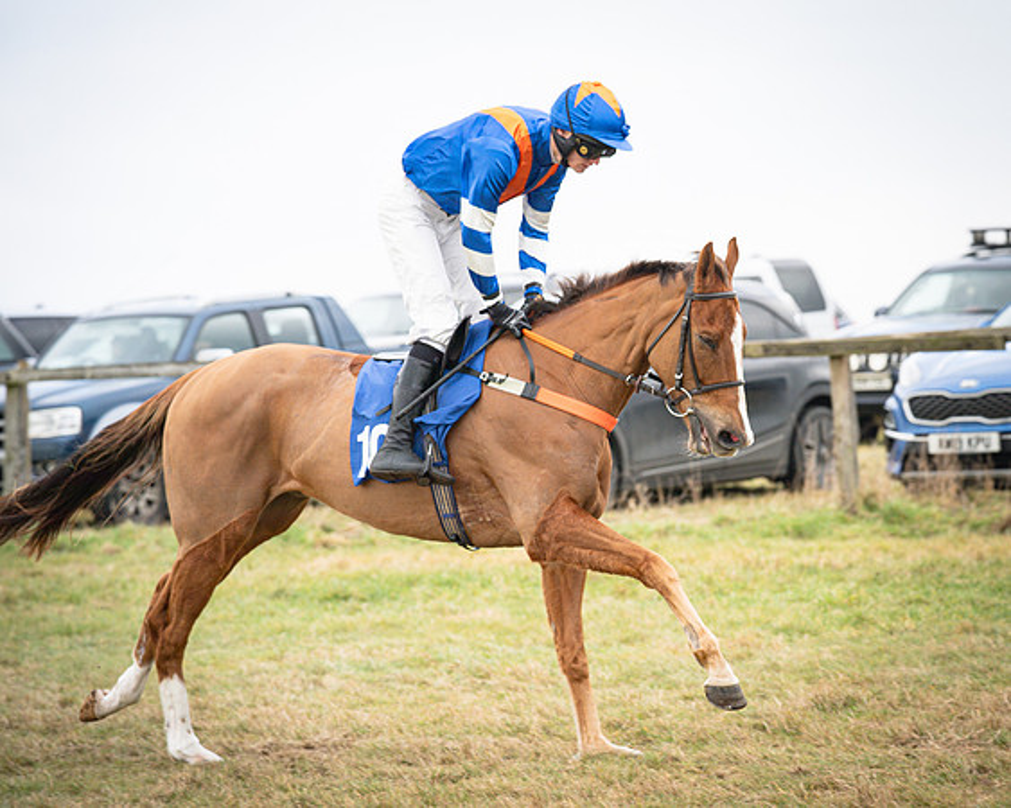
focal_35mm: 170
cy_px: 381
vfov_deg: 9.1
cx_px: 680
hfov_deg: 11.3
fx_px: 5096
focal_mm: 135
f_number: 4.5
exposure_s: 1/1000
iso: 500
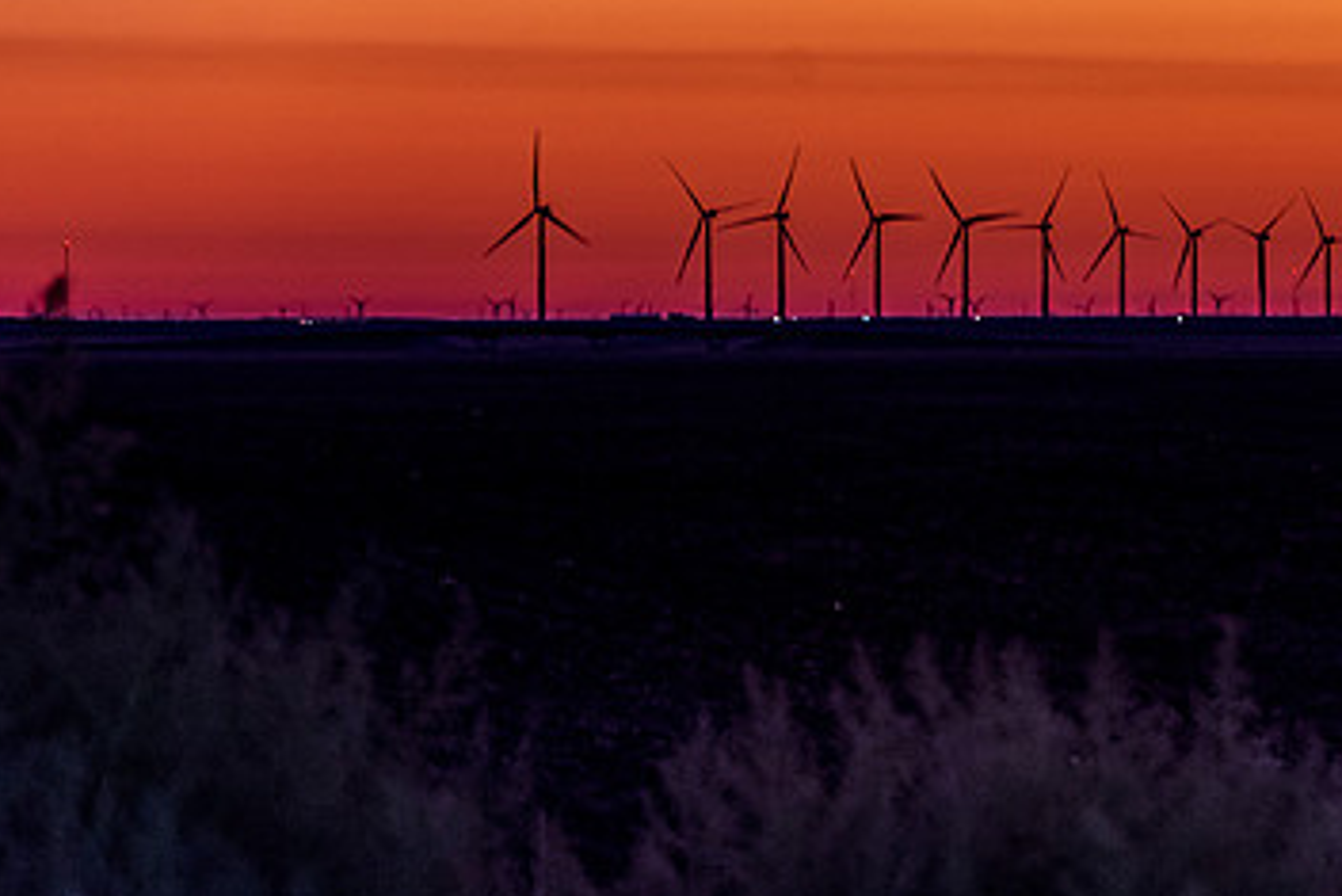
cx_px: 1045
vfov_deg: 3.7
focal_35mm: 371
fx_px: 13835
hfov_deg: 5.5
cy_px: 284
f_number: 5.6
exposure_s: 1/20
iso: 800
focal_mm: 150
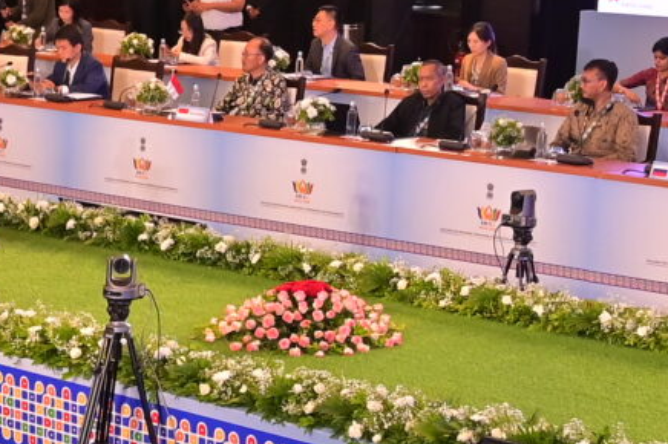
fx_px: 2614
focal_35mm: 141
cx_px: -116
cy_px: 491
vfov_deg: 9.6
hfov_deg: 14.2
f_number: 4
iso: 1600
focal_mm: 24
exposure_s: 1/125
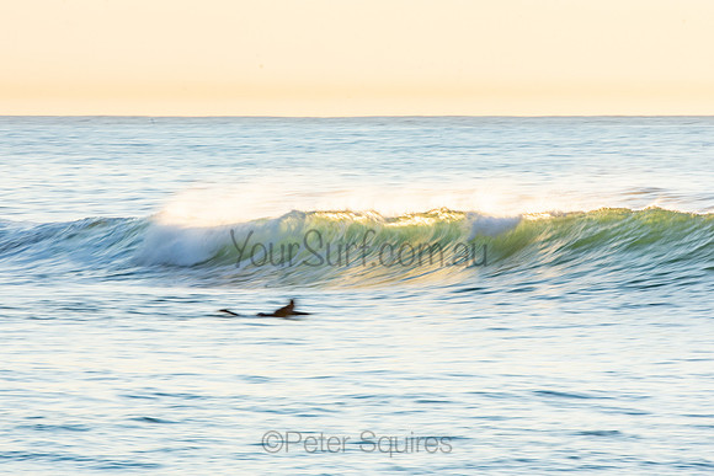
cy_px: 235
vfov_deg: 4.4
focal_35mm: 310
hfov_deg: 6.6
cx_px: 362
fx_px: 6149
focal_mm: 200
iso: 100
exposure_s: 1/25
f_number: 22
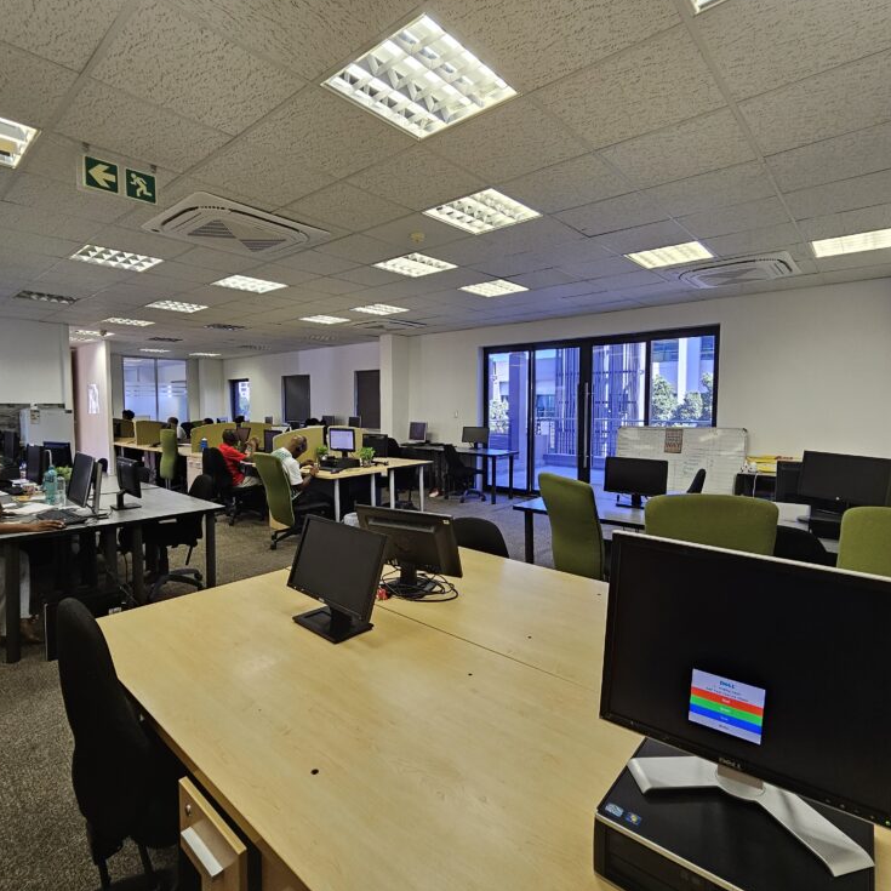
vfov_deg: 87.4
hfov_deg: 87.4
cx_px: 446
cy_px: 428
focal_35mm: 16
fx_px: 466
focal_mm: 2.2
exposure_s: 1/50
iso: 160
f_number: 2.2
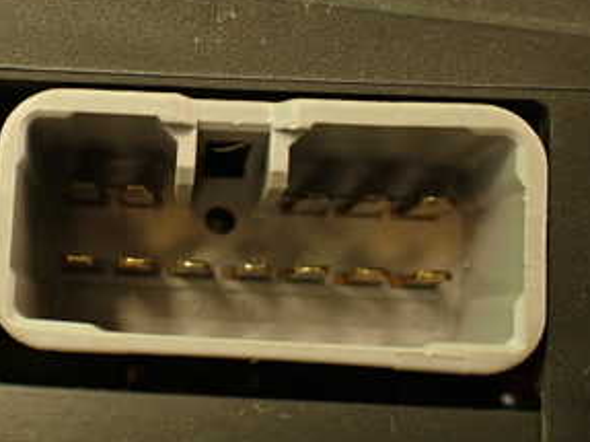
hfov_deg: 27.9
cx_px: 53
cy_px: 187
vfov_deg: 21.9
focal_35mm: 67
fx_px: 1141
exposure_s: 1/30
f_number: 2.4
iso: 320
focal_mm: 5.79
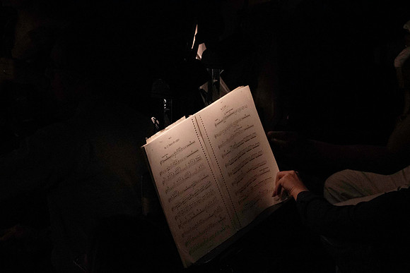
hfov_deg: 12.9
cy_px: 136
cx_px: 205
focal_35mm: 159
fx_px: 1811
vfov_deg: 8.6
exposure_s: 1/320
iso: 25600
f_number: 18
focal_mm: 159
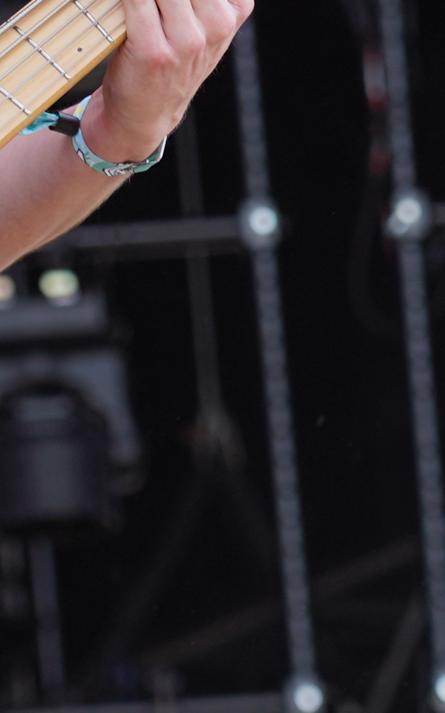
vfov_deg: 4.0
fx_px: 10228
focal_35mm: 527
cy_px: 157
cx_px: -214
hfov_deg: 2.5
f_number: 4.5
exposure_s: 1/200
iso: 100
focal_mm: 105
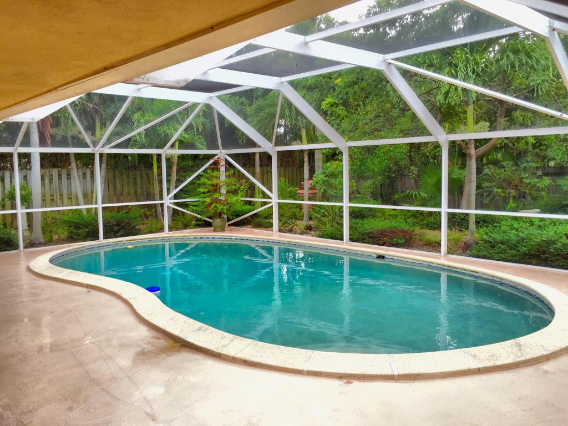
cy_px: 213
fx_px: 476
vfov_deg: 48.2
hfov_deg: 61.7
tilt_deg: -4.8
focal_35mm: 29
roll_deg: +1.0
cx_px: 284
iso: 32
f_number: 2.2
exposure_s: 1/60
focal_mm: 4.15
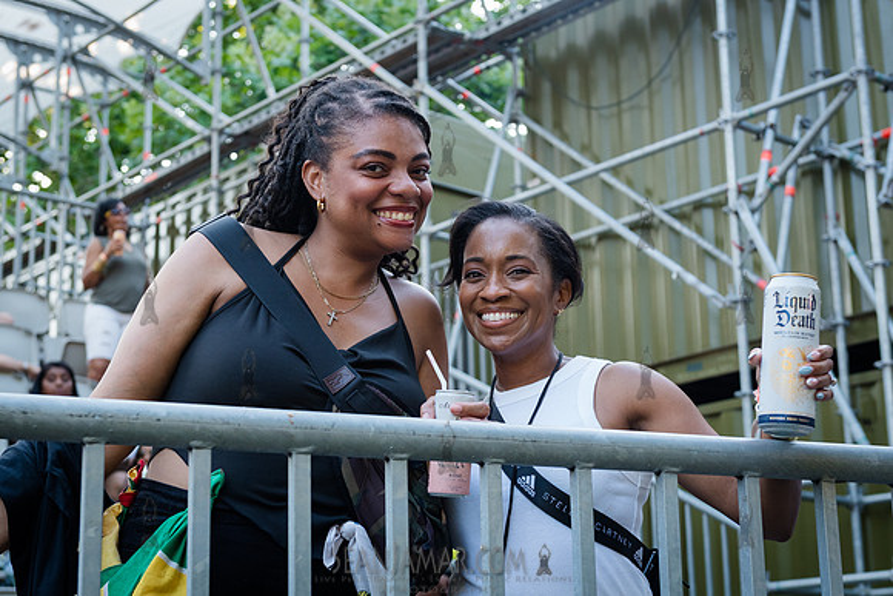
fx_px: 1581
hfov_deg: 31.5
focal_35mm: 64
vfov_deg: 21.3
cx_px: 419
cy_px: 333
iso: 1000
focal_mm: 48
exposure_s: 1/200
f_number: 4
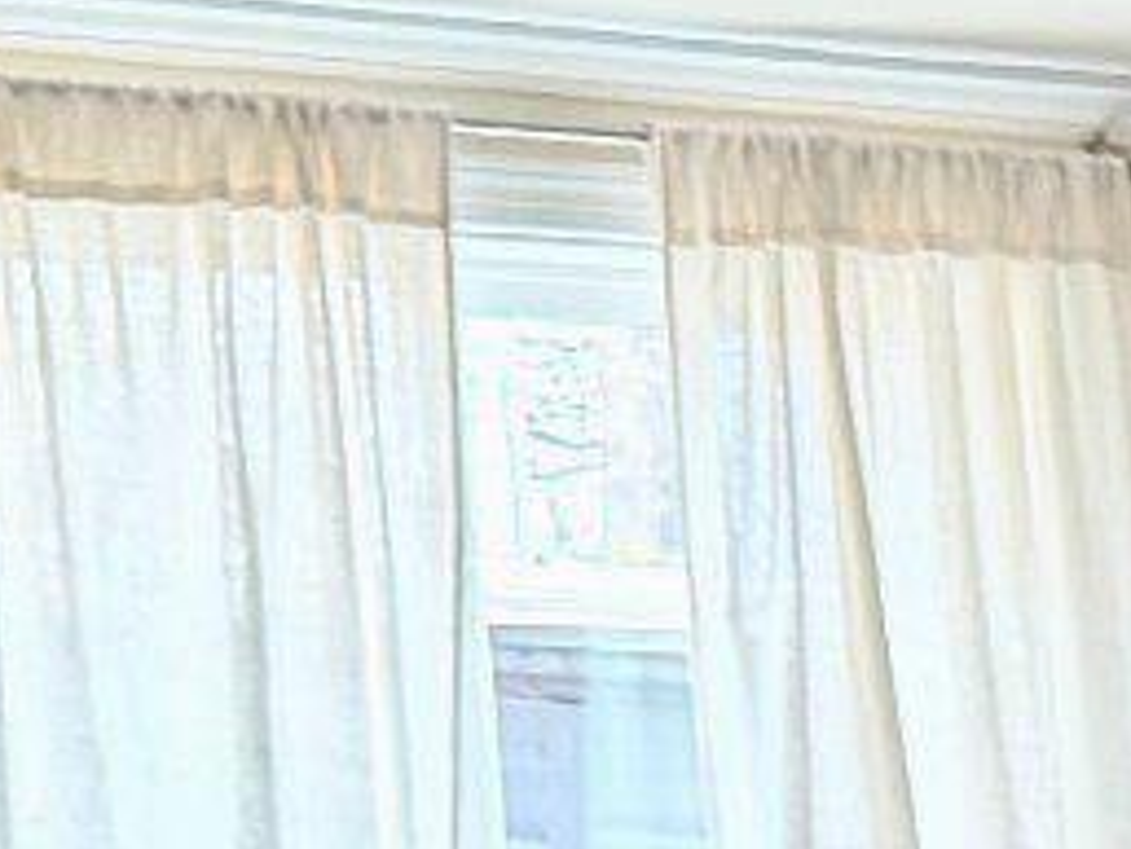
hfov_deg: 9.9
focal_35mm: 191
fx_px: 6243
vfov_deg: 7.0
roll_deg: +1.9
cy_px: 2547
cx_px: 1950
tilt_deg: -11.6
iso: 320
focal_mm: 6.76
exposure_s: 1/120
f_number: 1.78
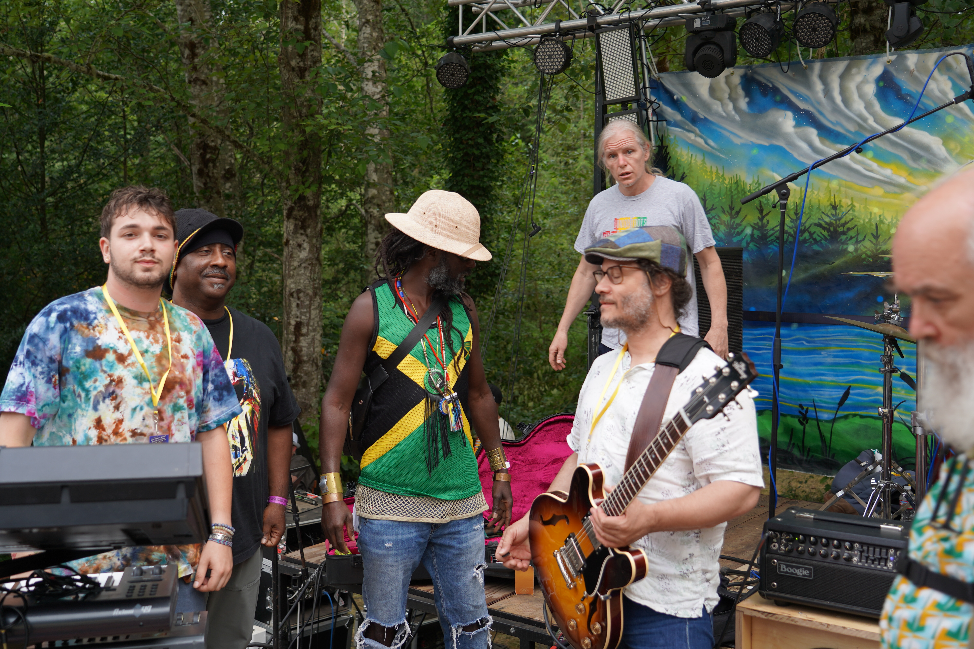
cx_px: 487
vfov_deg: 35.1
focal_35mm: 38
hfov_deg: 50.7
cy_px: 324
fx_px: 1028
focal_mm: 38
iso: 160
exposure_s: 1/160
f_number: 4
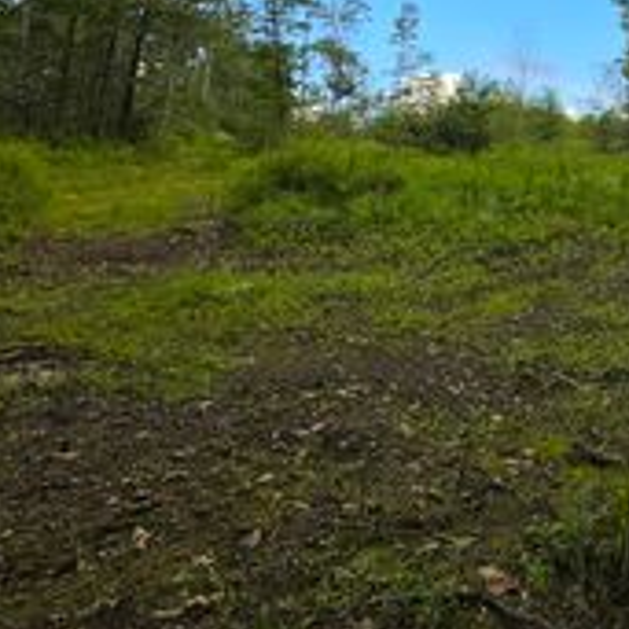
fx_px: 596
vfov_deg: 52.6
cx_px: 693
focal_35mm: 29
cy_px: 142
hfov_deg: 43.1
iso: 32
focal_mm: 2.2
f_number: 1.9
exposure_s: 1/794
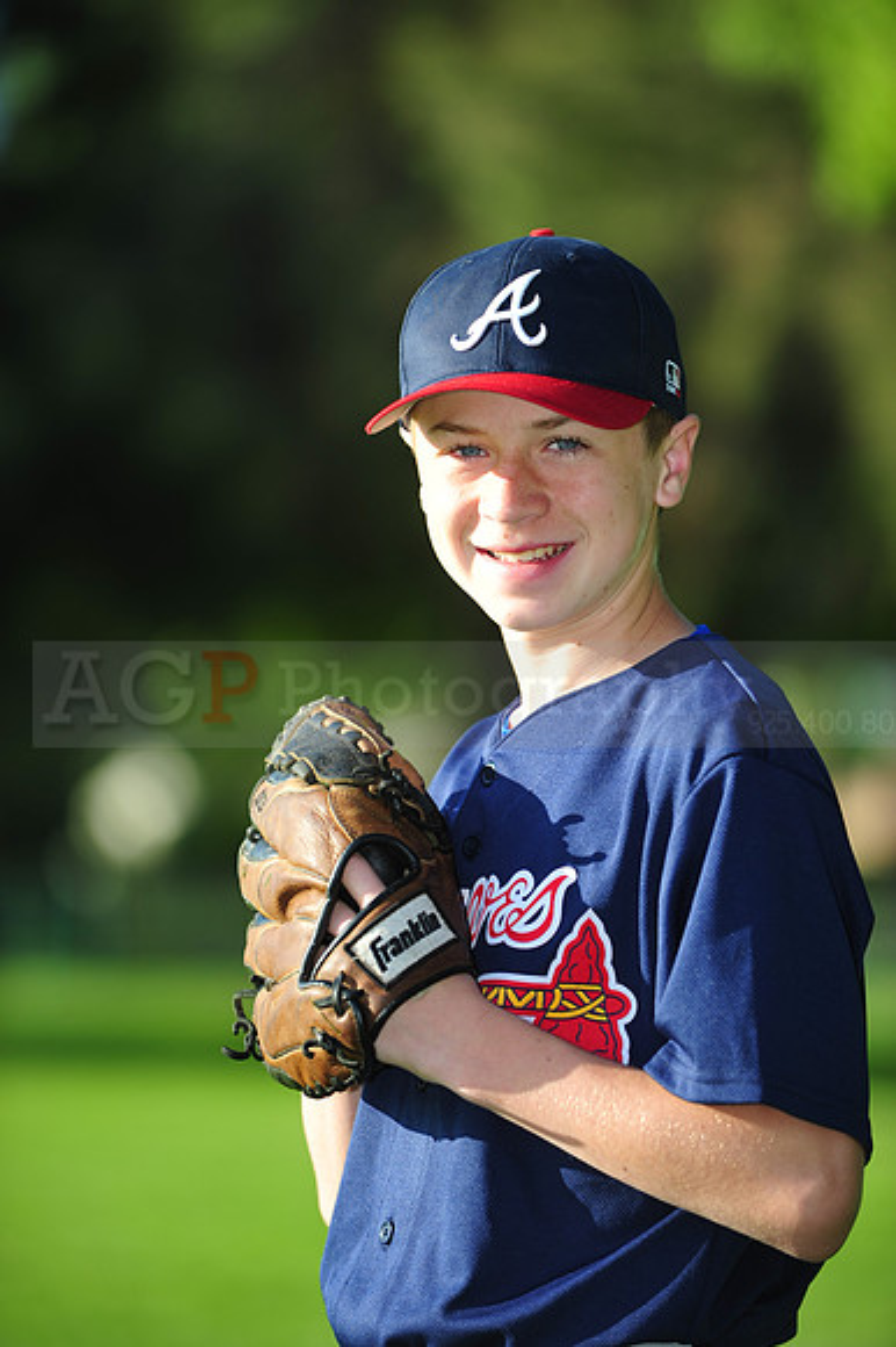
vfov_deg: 10.3
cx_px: 448
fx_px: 7475
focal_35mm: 200
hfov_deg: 6.9
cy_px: 674
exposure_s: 1/800
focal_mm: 200
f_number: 4
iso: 200
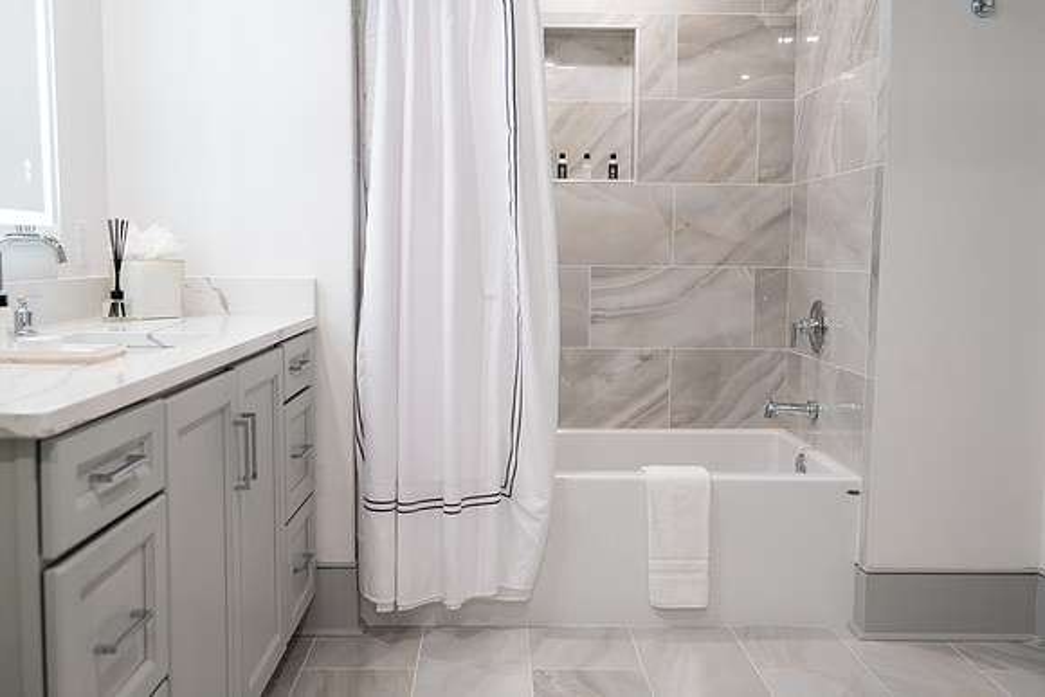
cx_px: 522
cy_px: 348
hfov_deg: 54.4
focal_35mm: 35
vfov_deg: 37.9
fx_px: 1016
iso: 800
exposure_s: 1/125
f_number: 4
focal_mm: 35
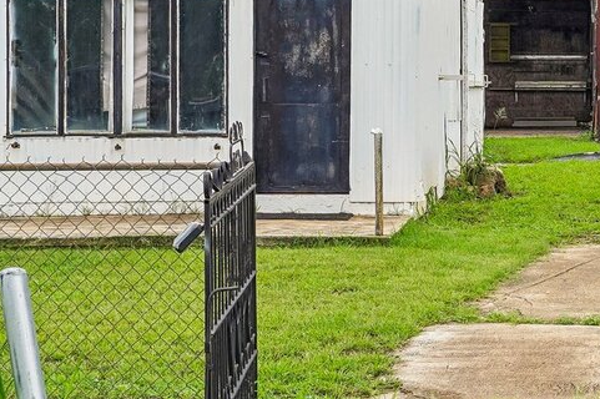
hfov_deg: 16.7
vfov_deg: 11.6
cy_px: 86
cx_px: 706
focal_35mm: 118
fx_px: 1965
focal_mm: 35
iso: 100
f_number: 8
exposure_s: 1/80
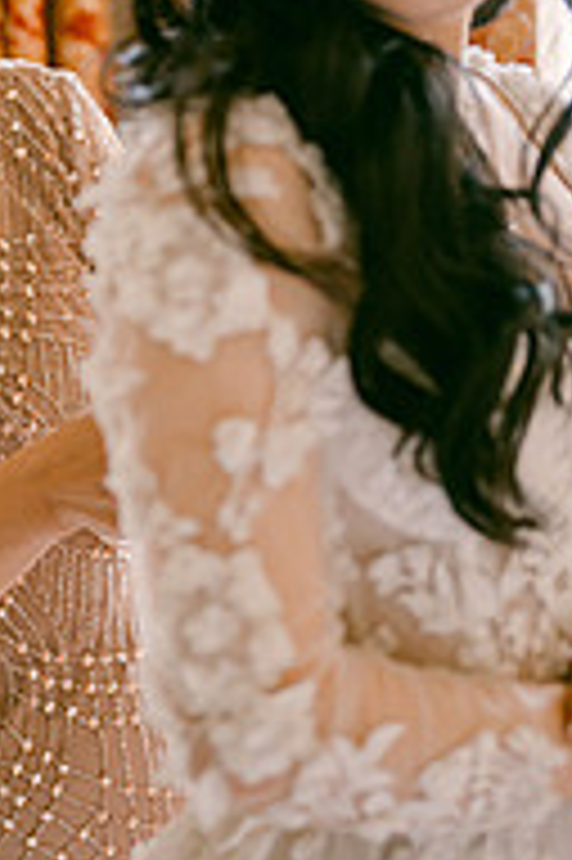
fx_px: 2817
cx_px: 86
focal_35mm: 118
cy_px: 189
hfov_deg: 11.5
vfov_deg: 17.2
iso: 400
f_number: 1.8
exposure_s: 1/320
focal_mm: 50
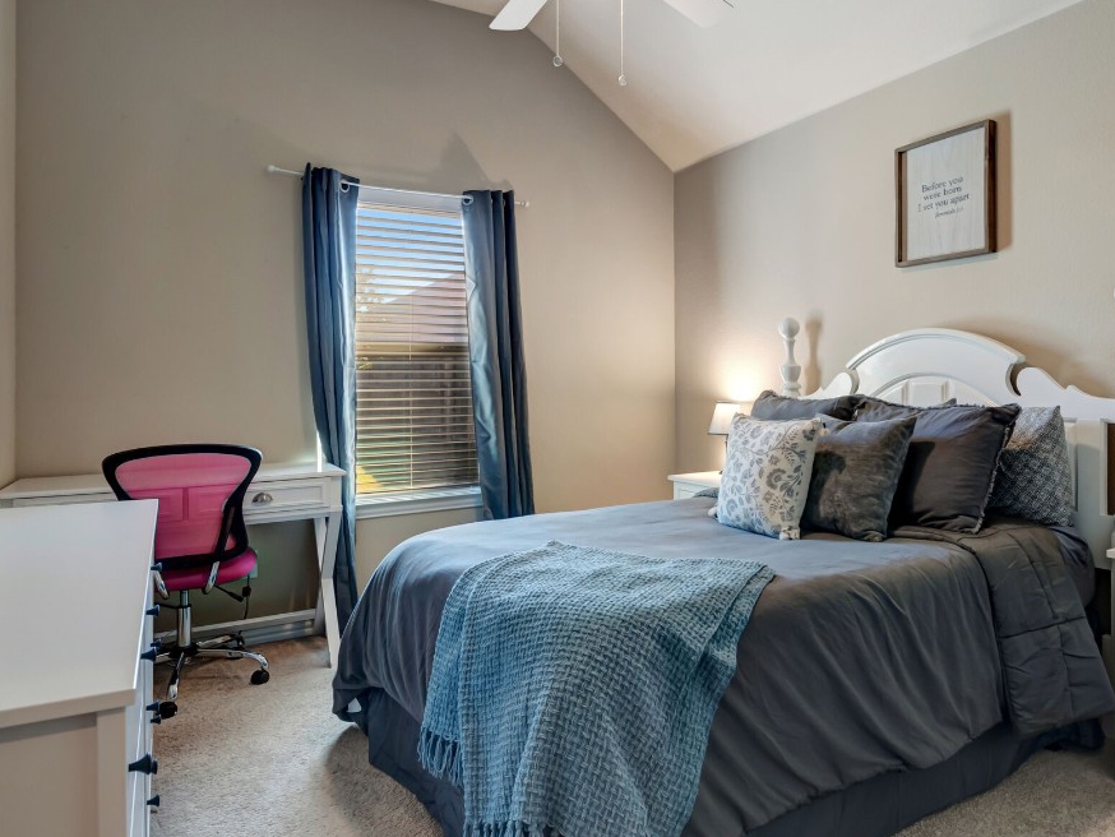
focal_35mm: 38
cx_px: 649
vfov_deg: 37.7
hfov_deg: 48.8
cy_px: 425
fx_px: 1224
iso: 320
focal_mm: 20
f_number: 8
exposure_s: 1/8
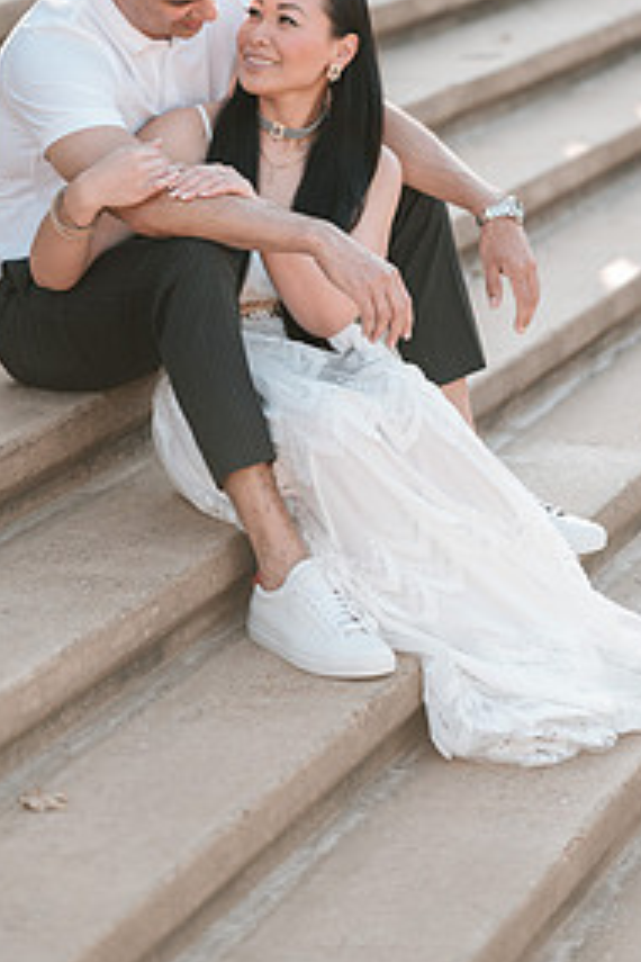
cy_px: 246
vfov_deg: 15.2
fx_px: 3579
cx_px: 356
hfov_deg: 10.2
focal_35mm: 134
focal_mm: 85
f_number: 1.8
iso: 50
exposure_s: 1/320
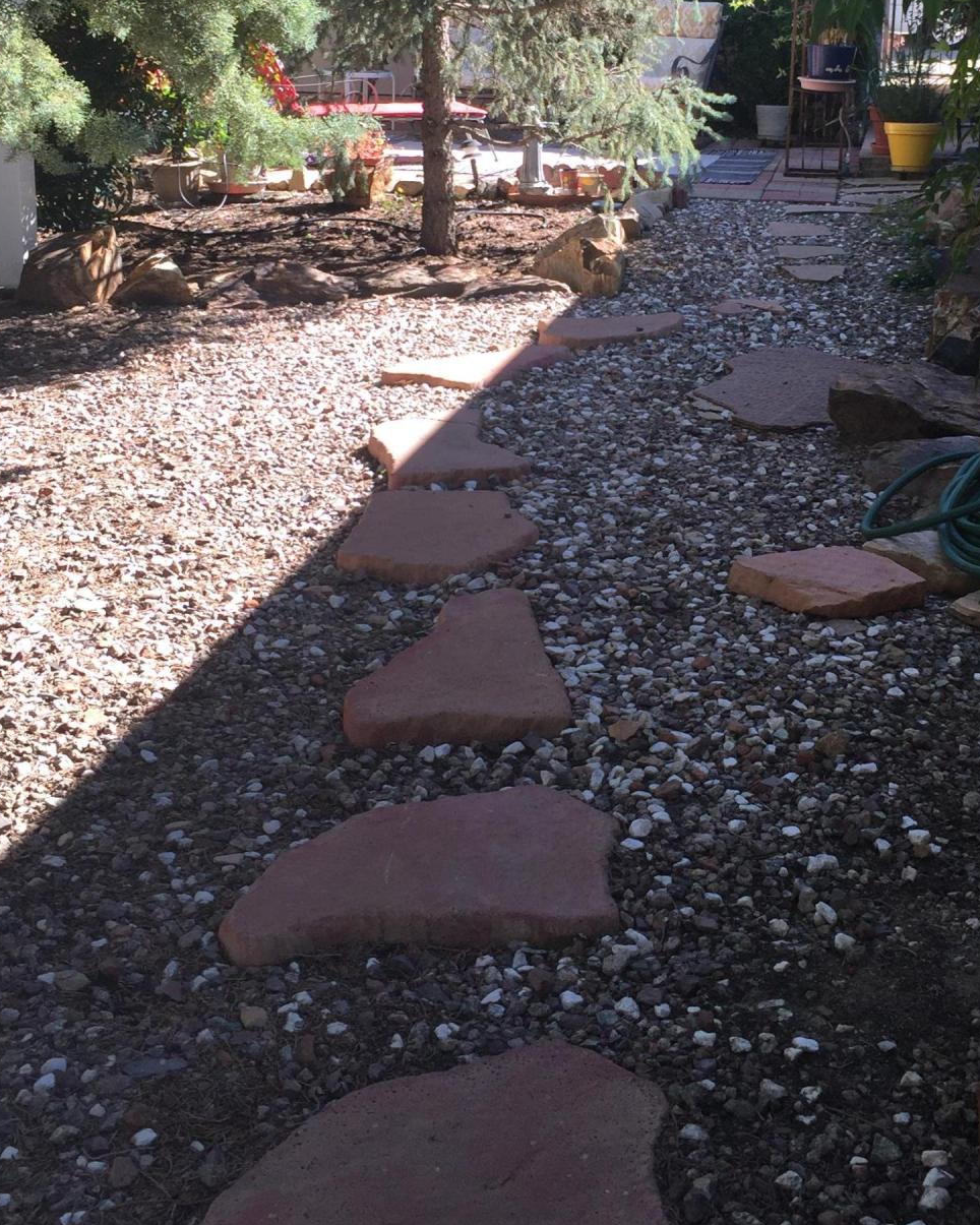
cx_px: 586
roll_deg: -1.6
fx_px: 1704
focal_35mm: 47
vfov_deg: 39.1
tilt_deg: -12.4
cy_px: 405
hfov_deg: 32.0
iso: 32
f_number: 2.2
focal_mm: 4.15
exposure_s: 1/341
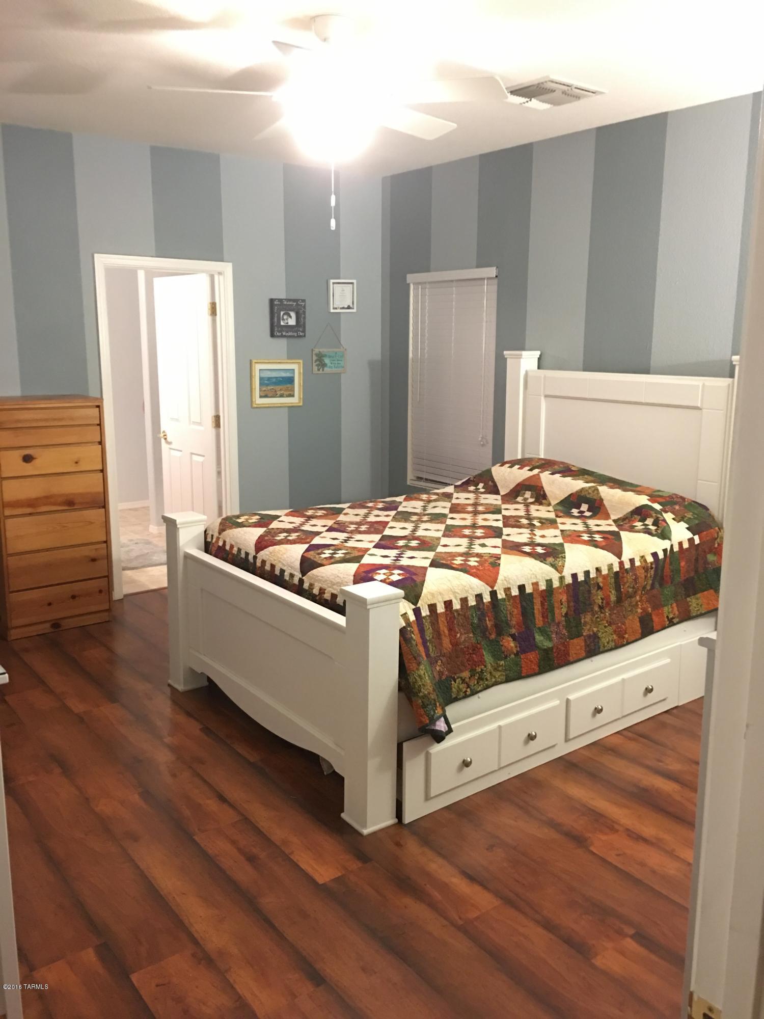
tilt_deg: -11.1
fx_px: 853
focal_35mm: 29
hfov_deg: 48.2
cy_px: 510
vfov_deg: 61.7
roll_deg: -0.7
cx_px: 382
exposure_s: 1/4
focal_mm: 4.15
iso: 100
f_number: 2.2
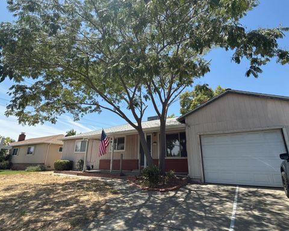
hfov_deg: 83.3
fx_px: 163
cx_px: 146
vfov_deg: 70.8
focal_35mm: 19
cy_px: 110
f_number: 2.2
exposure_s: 1/1125
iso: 50
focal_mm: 2.22
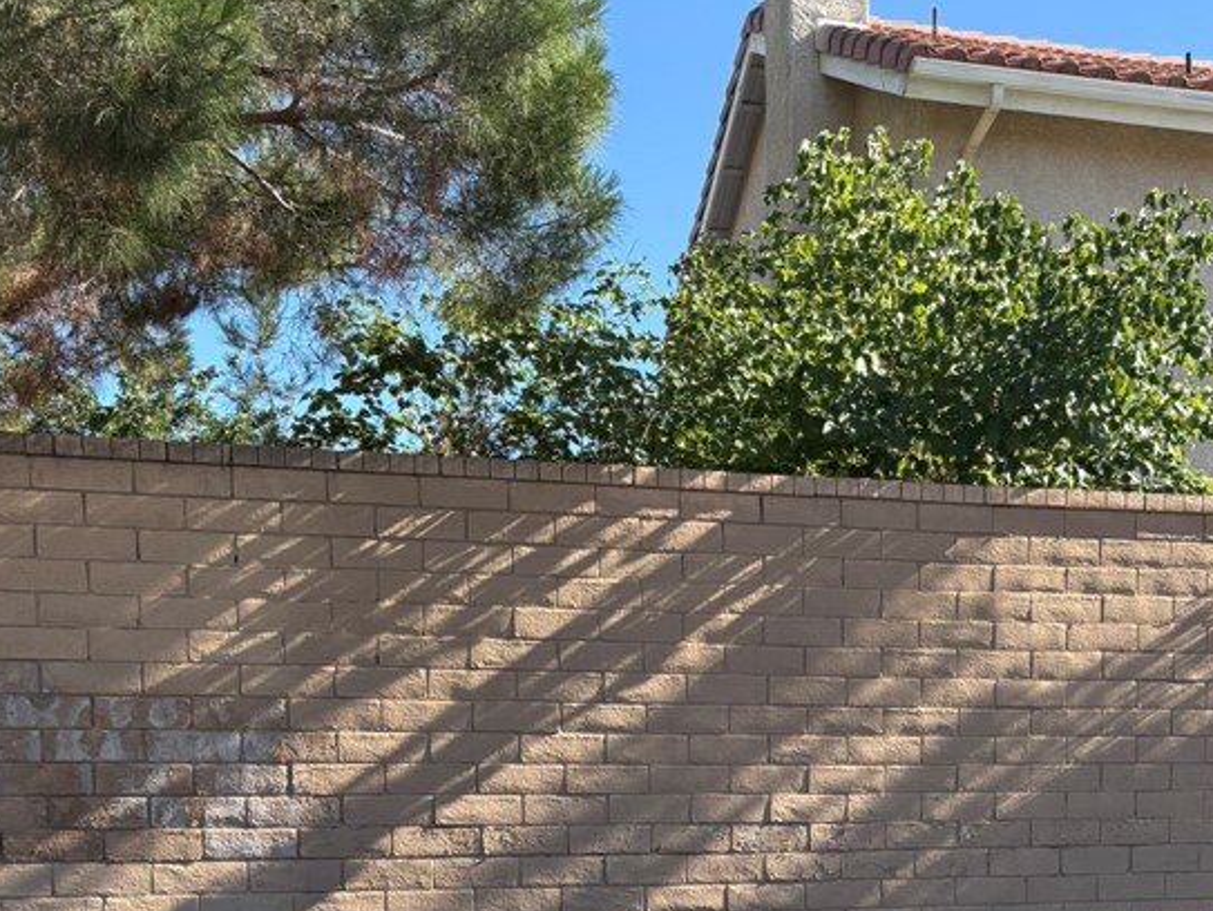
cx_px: 840
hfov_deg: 38.3
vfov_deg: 28.1
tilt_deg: -1.6
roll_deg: +3.4
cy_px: 884
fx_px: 1718
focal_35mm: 49
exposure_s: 1/1135
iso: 50
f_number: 1.6
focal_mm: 5.96
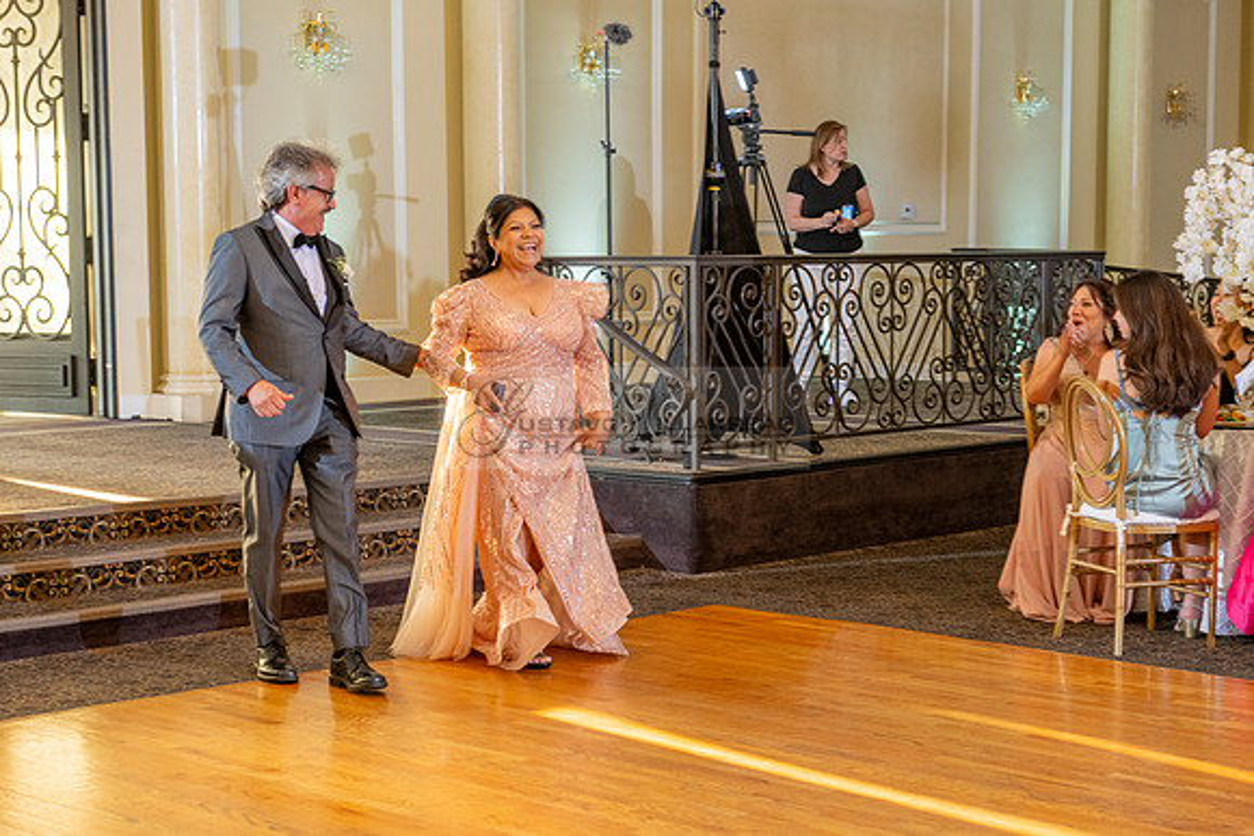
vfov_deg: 20.5
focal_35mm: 66
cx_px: 627
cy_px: 533
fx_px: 2308
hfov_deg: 30.4
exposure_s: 1/80
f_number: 4
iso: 800
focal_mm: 52
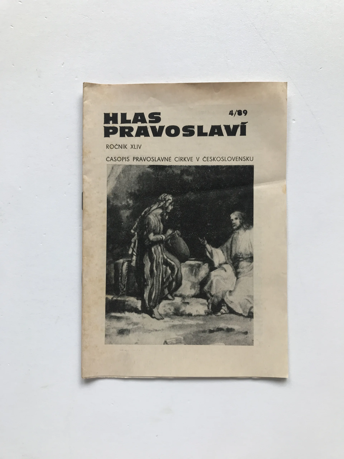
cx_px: 172
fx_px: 371
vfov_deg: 63.4
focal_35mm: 28
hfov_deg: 49.7
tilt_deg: -88.5
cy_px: 230
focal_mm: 3.99
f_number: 1.8
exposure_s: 1/100
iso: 32
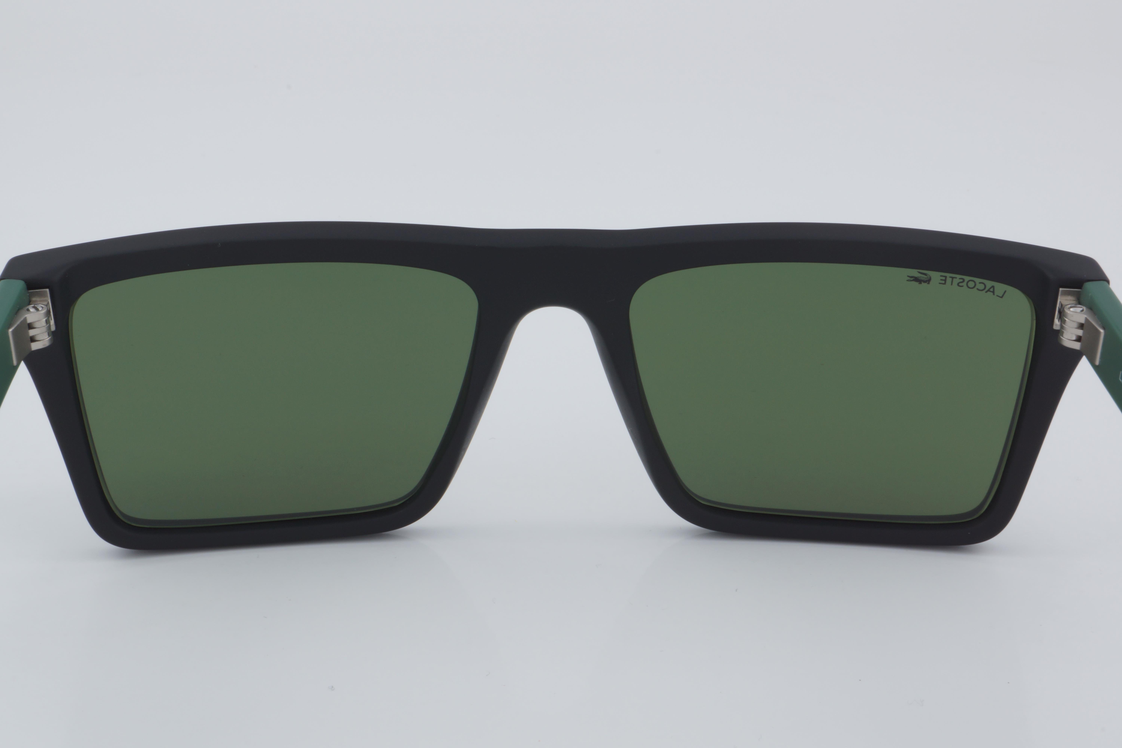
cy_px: 374
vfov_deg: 20.2
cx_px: 561
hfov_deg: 29.9
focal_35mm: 68
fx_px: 2104
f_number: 32
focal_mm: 45
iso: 100
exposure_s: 1/4
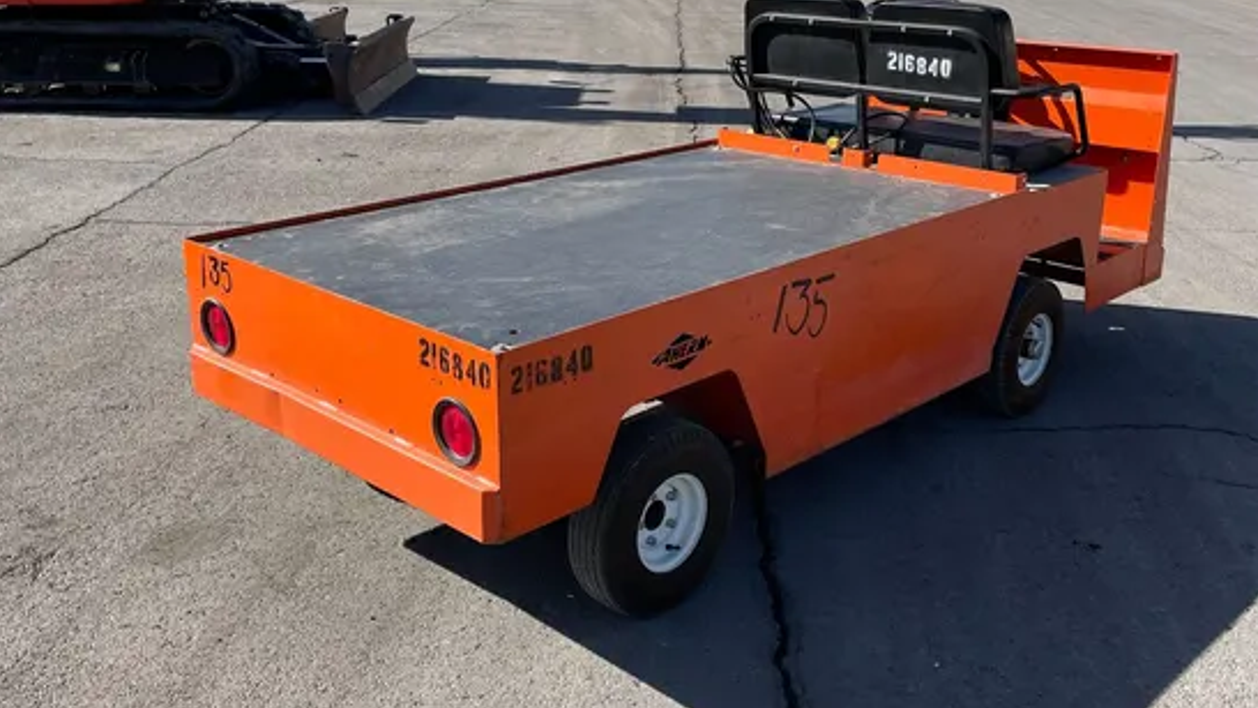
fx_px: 1267
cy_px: 329
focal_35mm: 38
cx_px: 627
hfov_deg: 52.8
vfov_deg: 31.2
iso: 50
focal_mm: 4.2
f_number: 1.6
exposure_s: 1/3509
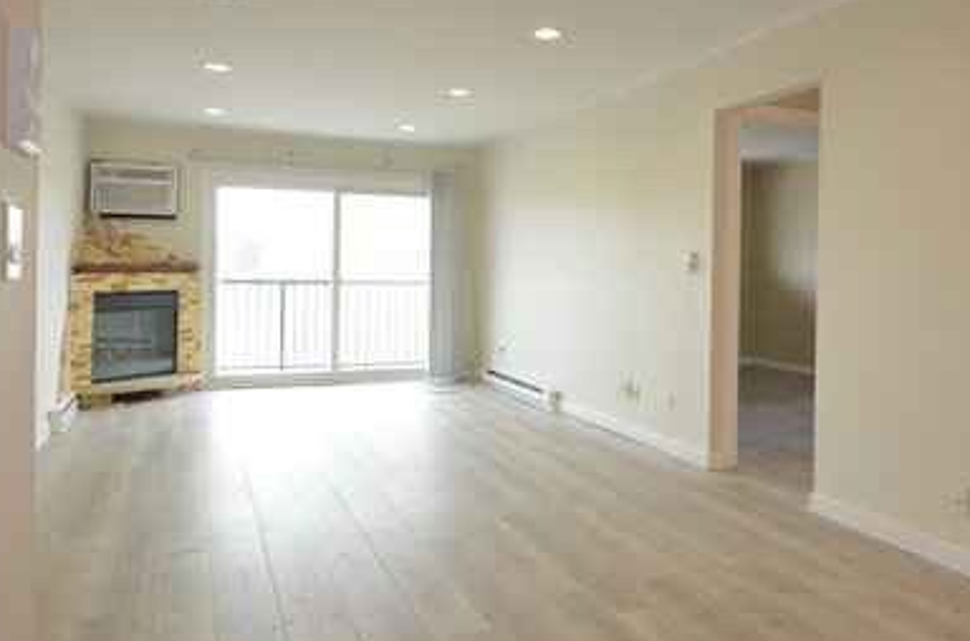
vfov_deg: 43.2
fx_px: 806
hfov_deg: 61.6
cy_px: 268
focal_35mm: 30
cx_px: 576
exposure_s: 1/3
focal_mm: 16
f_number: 8
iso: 250
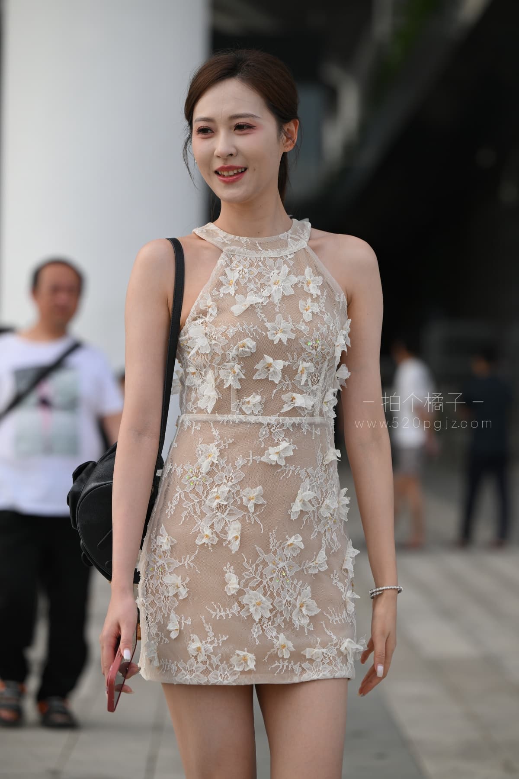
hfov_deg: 9.8
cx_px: 260
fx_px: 3027
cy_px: 390
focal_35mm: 140
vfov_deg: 14.7
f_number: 4
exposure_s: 1/800
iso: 125
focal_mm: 140
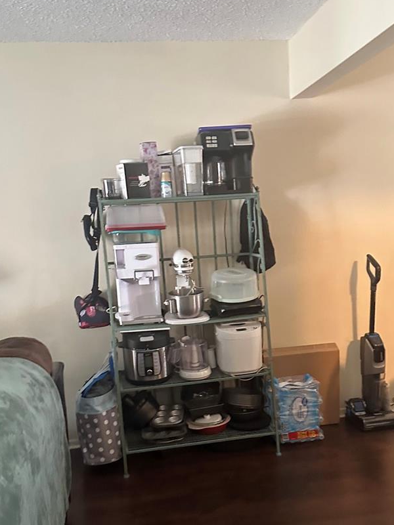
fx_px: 546
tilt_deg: -21.8
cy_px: 321
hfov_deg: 39.6
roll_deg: +4.2
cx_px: 209
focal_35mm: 36
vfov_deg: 50.9
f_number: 1.78
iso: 640
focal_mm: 6.86
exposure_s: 1/60
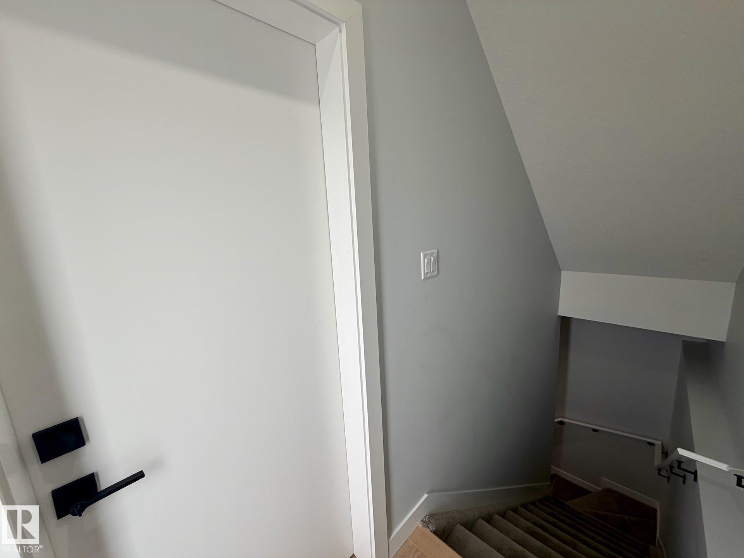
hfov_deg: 102.1
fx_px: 301
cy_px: 279
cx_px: 372
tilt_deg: -10.9
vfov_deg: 85.7
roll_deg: +3.4
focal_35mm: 14
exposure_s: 1/120
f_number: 2.2
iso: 100
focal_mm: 2.22
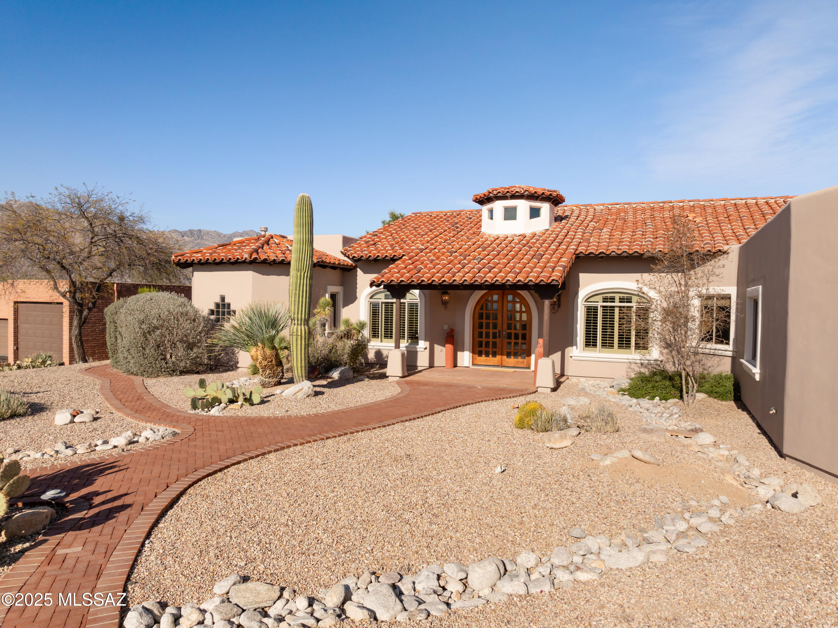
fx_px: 581
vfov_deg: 56.8
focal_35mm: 24
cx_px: 419
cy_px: 314
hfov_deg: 71.6
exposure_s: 1/50
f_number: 2.8
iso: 100
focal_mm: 12.29
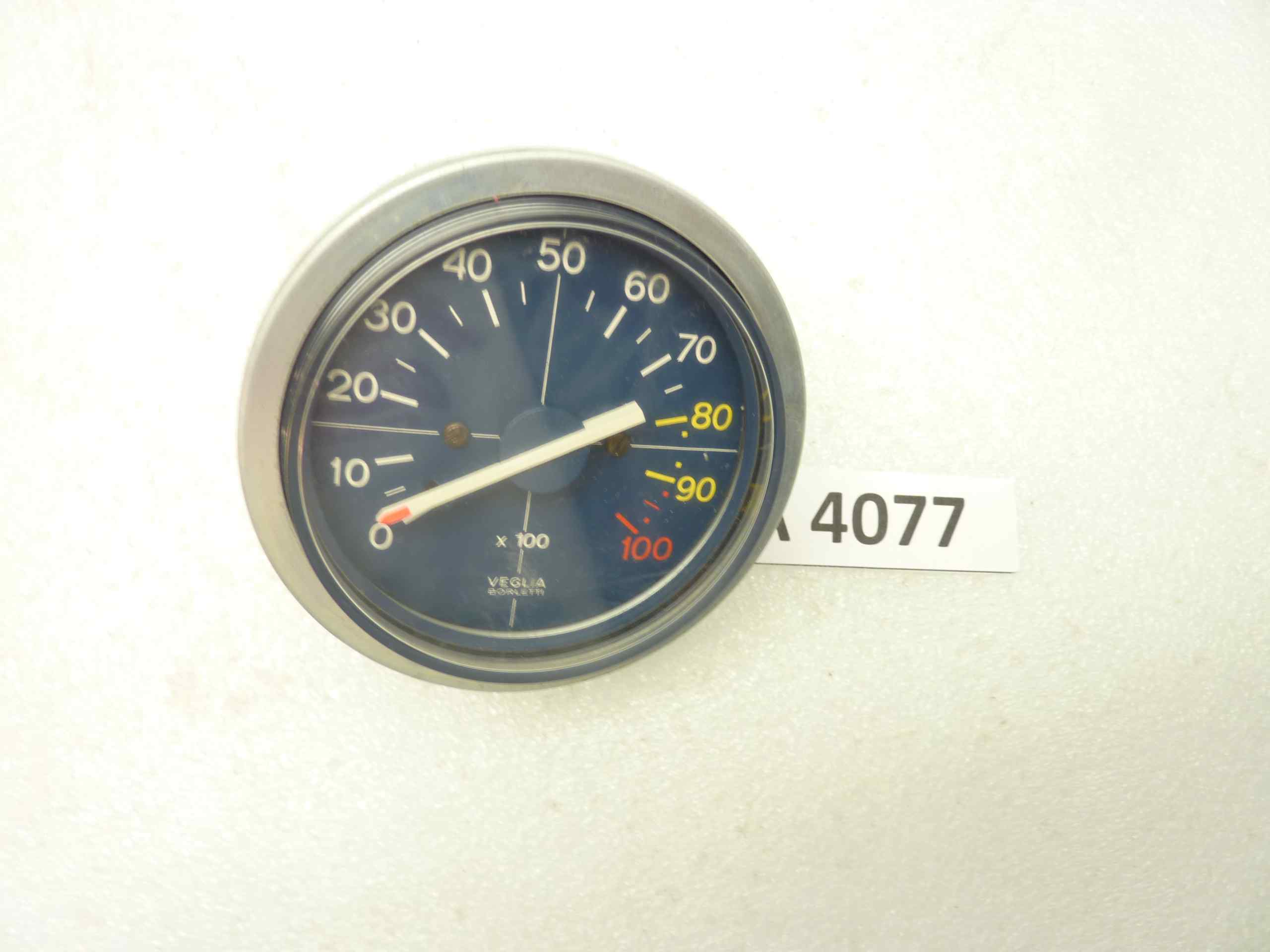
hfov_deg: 69.4
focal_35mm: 25
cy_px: 476
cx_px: 635
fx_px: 917
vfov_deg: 54.9
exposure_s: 1/10
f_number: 3.3
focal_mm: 4.1
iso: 80
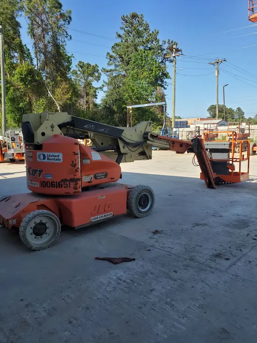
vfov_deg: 67.3
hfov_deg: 53.1
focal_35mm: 26
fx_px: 257
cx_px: 128
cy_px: 172
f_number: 2.4
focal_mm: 4.3
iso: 50
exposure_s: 1/845
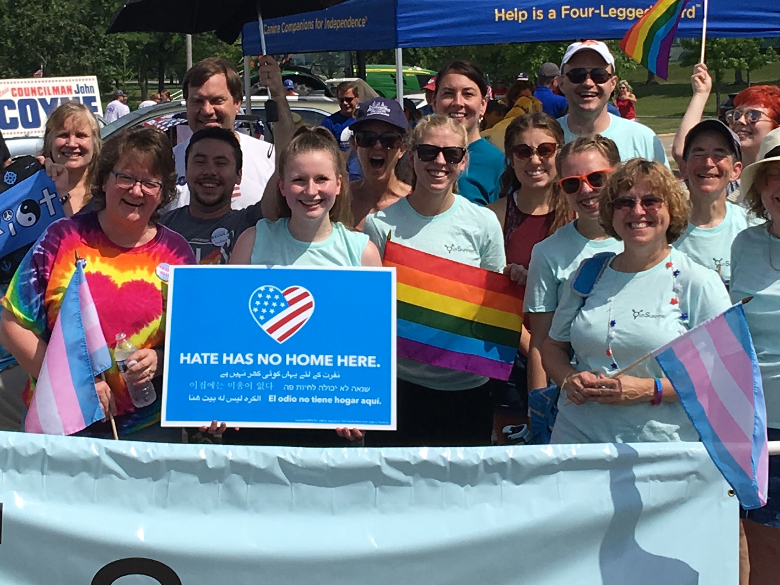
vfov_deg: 16.0
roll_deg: -0.4
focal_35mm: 92
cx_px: 319
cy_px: 214
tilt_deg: -3.8
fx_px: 2073
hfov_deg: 21.3
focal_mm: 4.15
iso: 25
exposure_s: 1/3077
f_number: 2.2
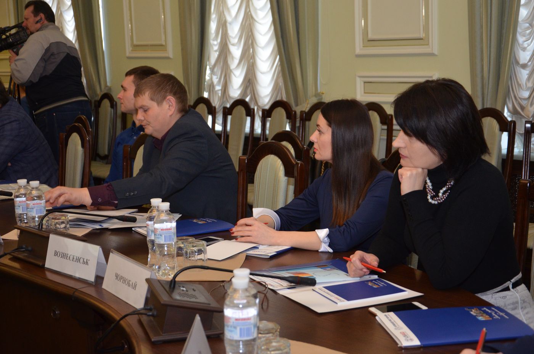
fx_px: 888
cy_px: 177
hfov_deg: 33.5
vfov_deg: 22.5
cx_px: 267
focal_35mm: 60
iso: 1250
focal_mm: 40
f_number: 4.5
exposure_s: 1/160
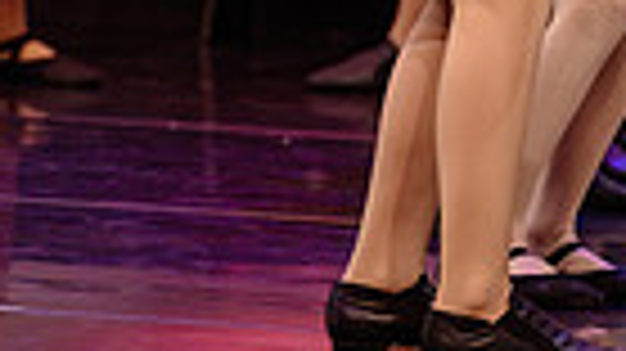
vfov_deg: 1.7
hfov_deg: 3.0
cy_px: -563
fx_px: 12127
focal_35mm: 731
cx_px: -86
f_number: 2.8
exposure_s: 1/320
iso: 1600
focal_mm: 150
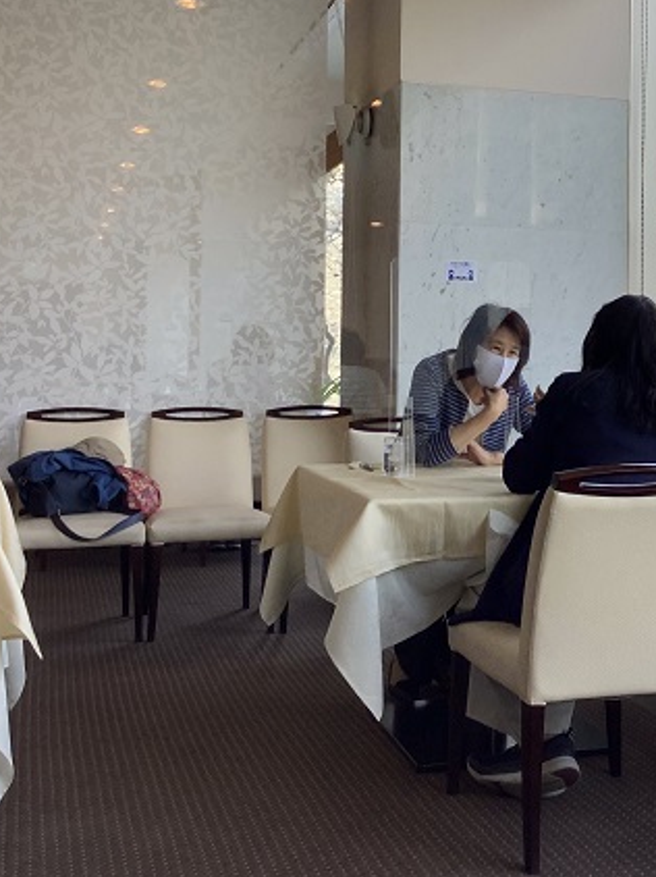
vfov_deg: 39.4
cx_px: 477
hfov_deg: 29.8
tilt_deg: +1.6
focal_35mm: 48
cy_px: 325
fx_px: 1214
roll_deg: -1.1
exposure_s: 1/100
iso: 25
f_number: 2.4
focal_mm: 3.3
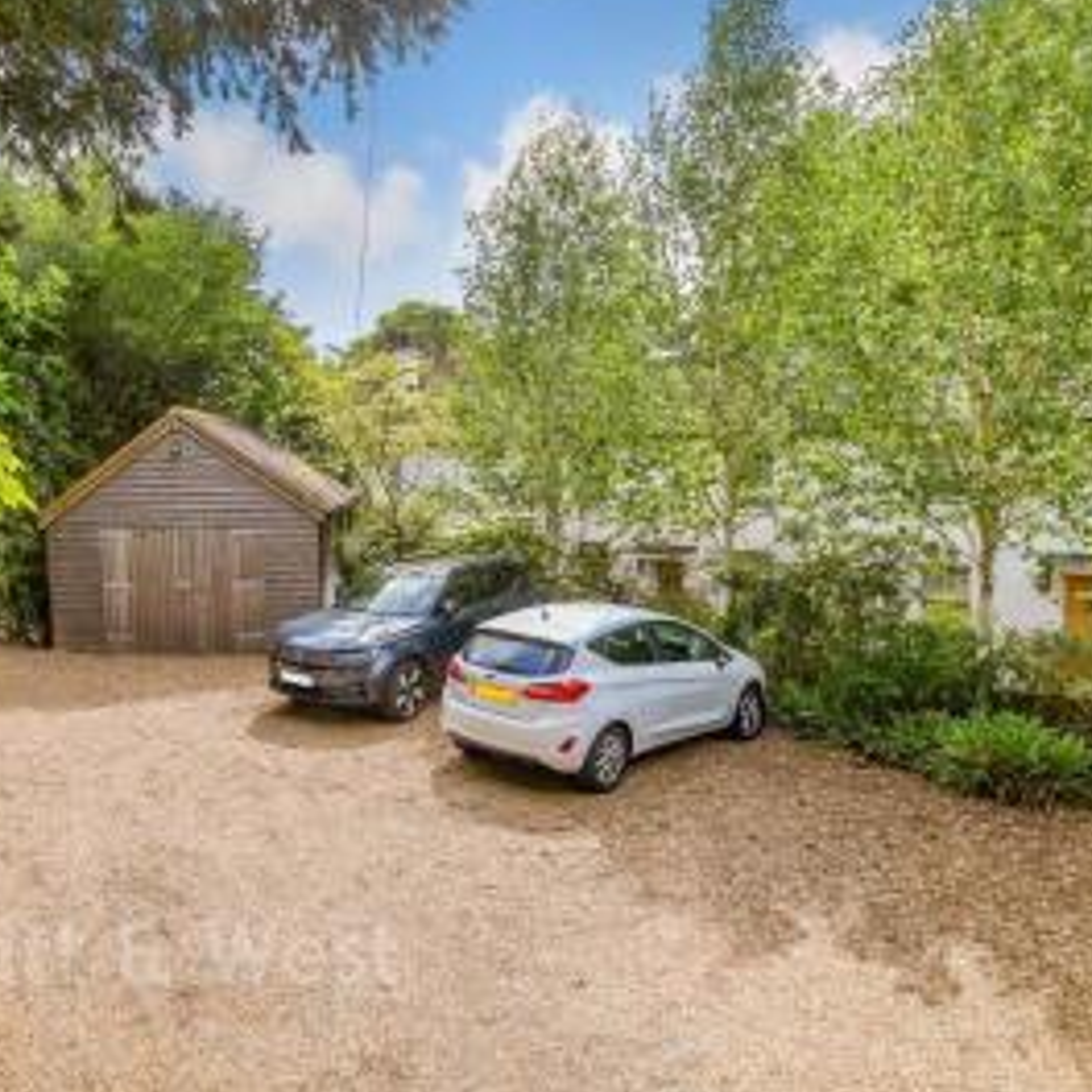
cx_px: 389
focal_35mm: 23
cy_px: 503
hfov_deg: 65.9
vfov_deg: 67.2
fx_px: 821
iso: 160
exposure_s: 1/200
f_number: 8
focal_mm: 10
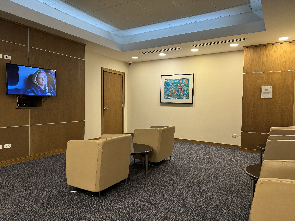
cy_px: 110
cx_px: 148
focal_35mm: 24
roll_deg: -1.3
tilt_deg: -2.3
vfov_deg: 56.8
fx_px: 205
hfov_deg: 71.6
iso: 250
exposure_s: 1/60
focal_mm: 6.76
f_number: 1.78
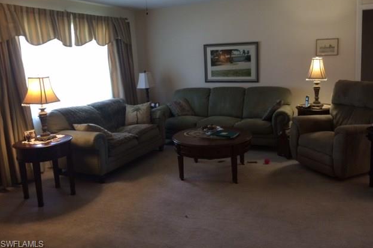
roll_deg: +3.5
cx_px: 191
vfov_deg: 42.2
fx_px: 321
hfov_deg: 60.3
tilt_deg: -7.7
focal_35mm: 31
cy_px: 106
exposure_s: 1/30
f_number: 2.2
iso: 100
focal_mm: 4.15
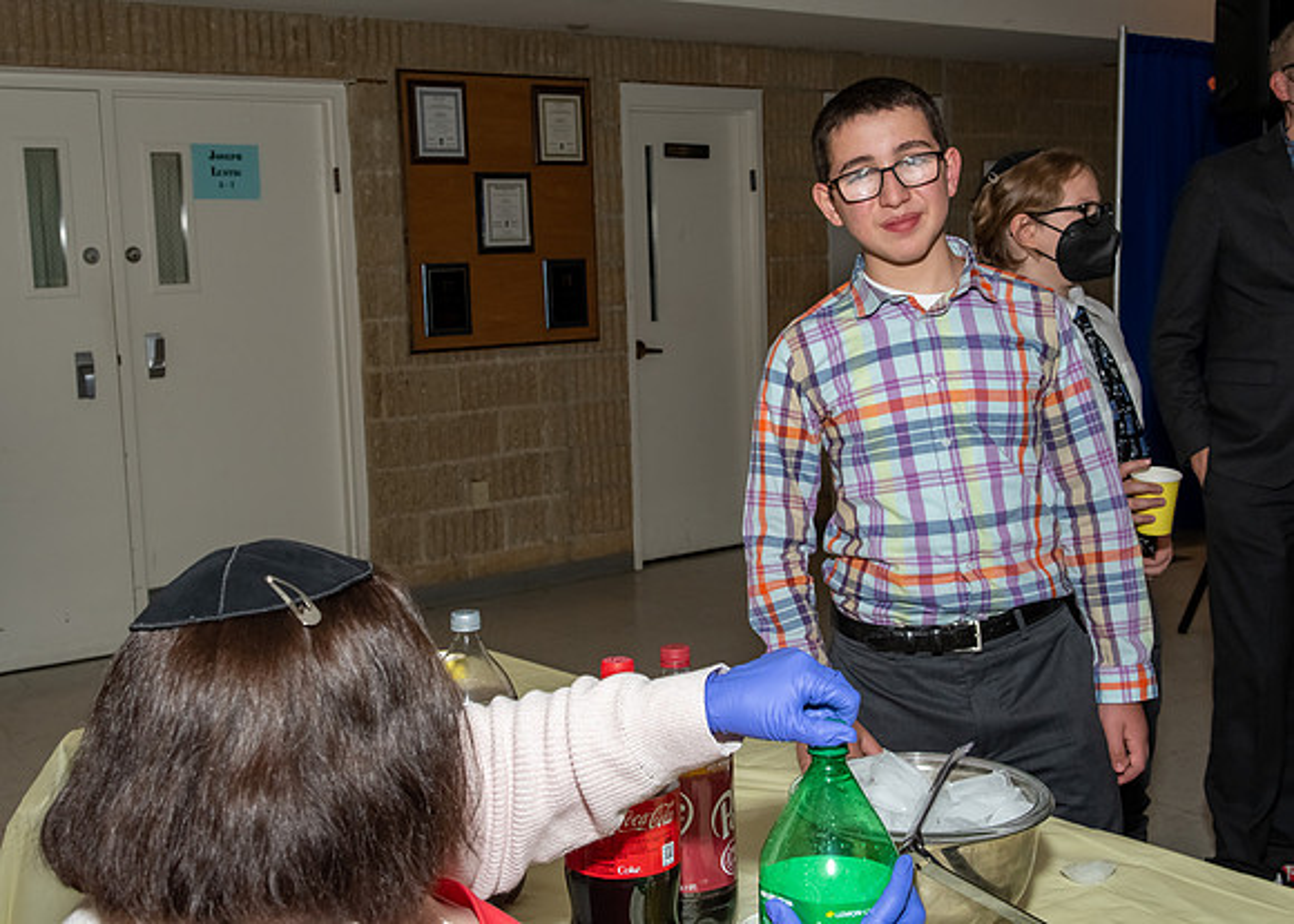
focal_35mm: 45
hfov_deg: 42.8
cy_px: 428
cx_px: 642
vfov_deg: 31.3
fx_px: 1650
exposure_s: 1/250
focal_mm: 26
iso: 500
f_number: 6.3
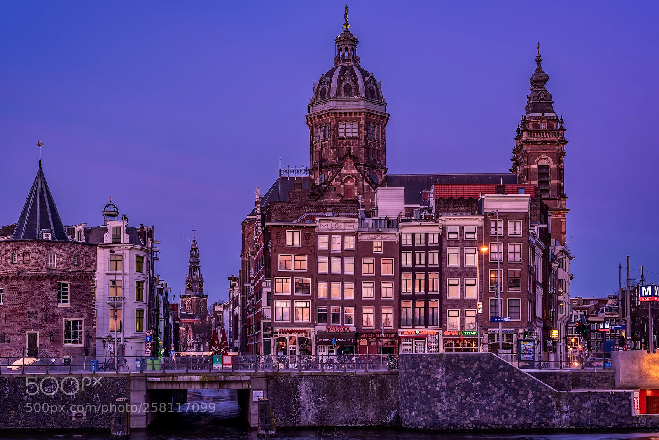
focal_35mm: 52
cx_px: 330
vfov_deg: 26.0
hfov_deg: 38.2
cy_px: 220
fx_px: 952
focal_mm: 52
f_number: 11
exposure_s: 1.3
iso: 100
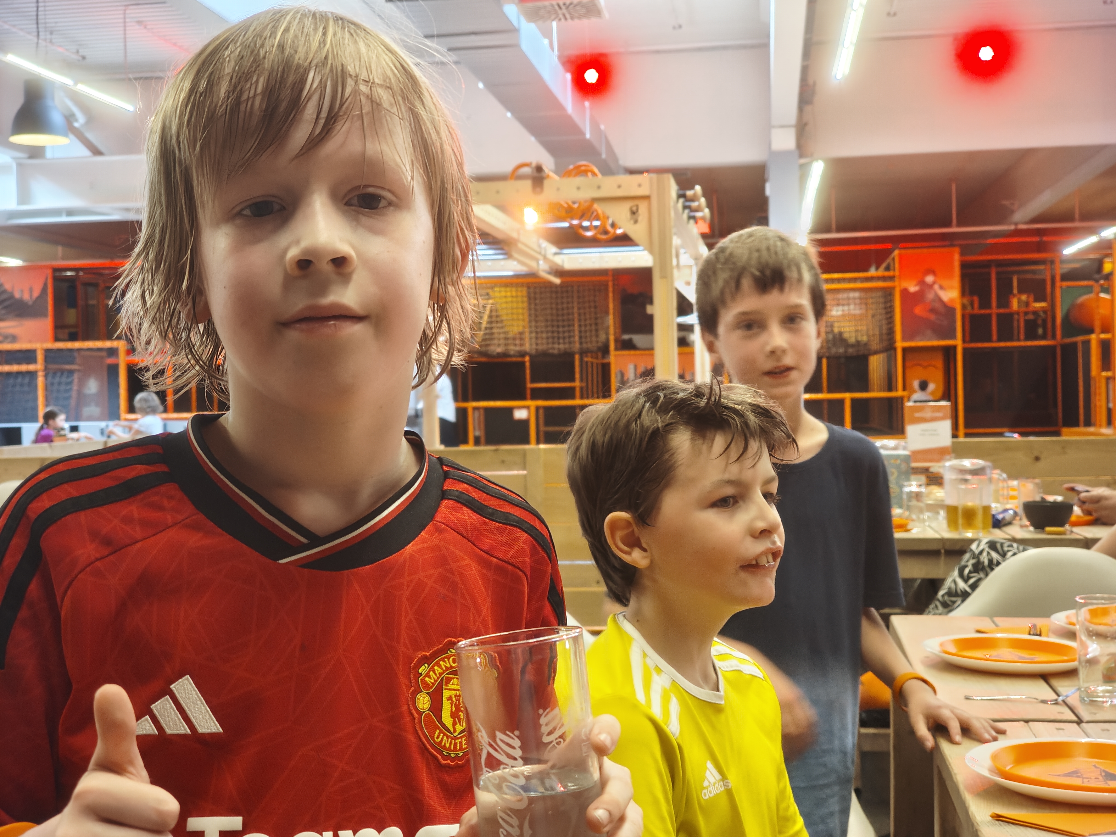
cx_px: 558
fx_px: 1612
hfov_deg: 38.2
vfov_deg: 29.1
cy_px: 418
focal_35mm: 50
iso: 1939
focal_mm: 7.1
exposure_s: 1/50
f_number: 2
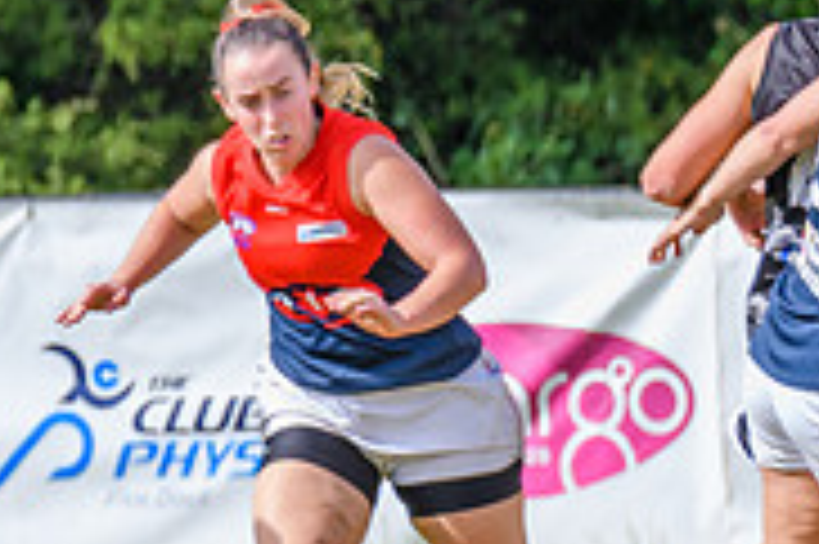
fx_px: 53140
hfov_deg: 0.9
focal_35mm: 2338
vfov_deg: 0.6
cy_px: 353
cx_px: 904
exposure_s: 1/1600
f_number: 9
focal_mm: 500
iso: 800
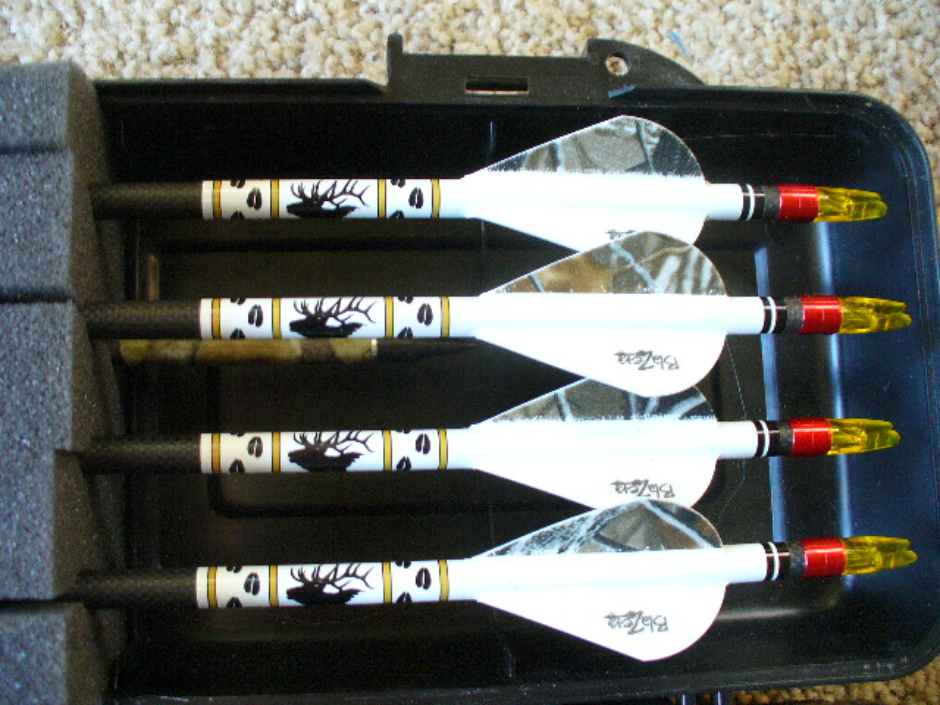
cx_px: 470
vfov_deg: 38.7
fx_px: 1005
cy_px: 352
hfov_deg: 50.1
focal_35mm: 37
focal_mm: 6.1
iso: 200
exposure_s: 1/15
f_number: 2.8
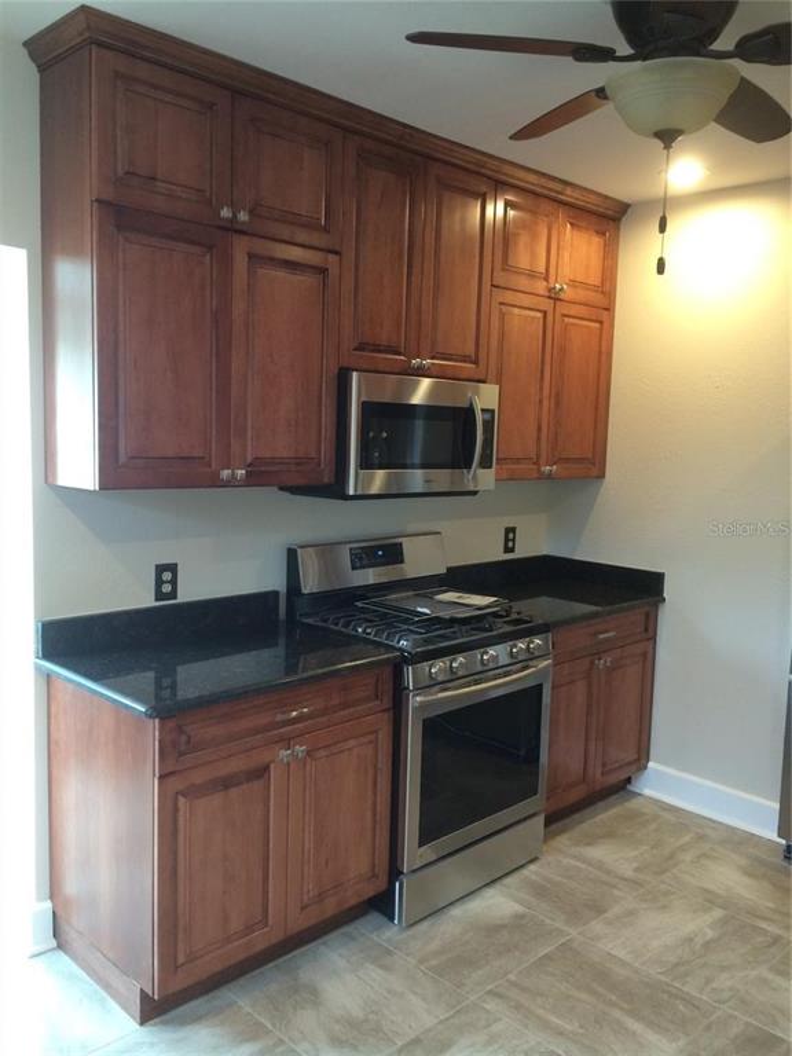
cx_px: 396
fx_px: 915
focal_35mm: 30
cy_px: 528
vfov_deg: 60.0
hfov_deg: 46.8
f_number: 2.2
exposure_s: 1/30
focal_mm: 4.12
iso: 125
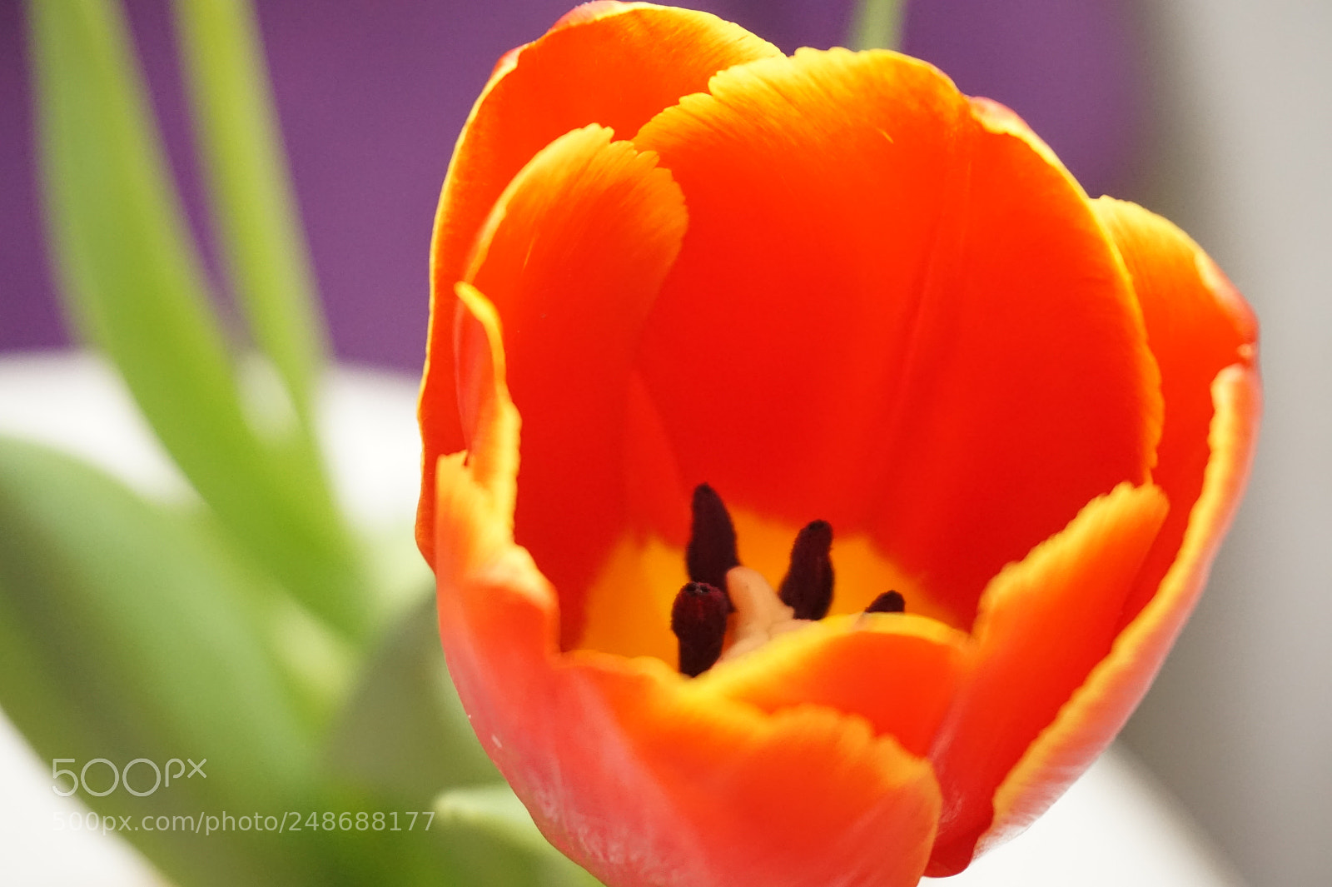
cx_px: 666
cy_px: 444
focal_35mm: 69
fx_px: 2552
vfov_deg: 19.7
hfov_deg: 29.3
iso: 2500
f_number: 5.6
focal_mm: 46
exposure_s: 1/60
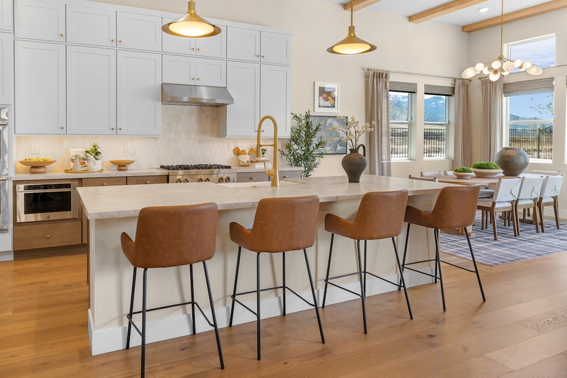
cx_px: 252
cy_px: 184
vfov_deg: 53.1
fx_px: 378
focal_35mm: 24
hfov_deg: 73.5
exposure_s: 1/2.5
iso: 200
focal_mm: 20
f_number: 10
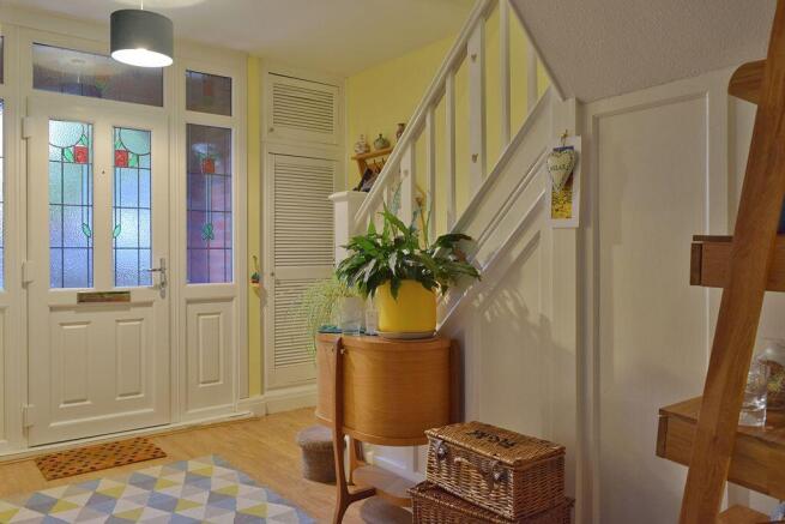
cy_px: 262
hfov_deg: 67.4
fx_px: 589
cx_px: 392
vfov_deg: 48.0
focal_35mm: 27
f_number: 5.6
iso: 400
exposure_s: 1/15
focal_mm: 18
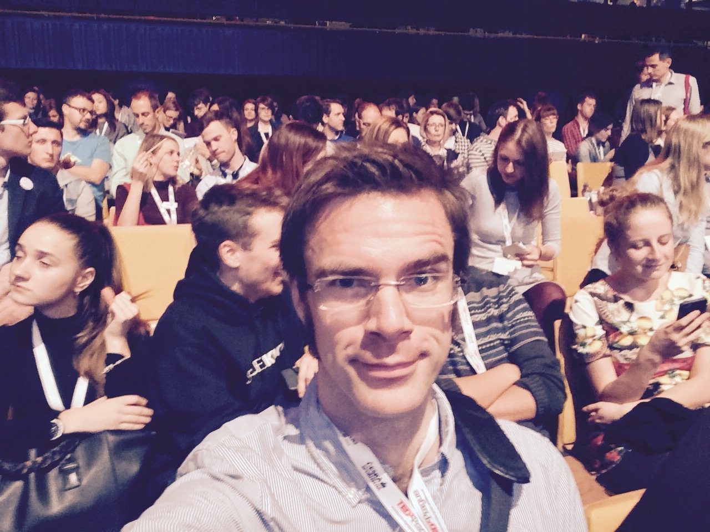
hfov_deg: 58.4
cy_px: 266
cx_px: 355
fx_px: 636
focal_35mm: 31
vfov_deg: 45.4
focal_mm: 2.15
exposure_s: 1/33
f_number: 2.4
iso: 320
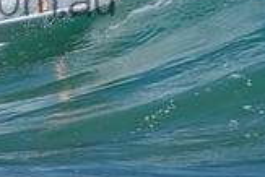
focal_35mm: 2137
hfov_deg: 1.0
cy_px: -22
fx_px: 15744
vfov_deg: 0.6
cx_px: -57
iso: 220
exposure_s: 1/2000
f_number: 5.6
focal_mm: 400
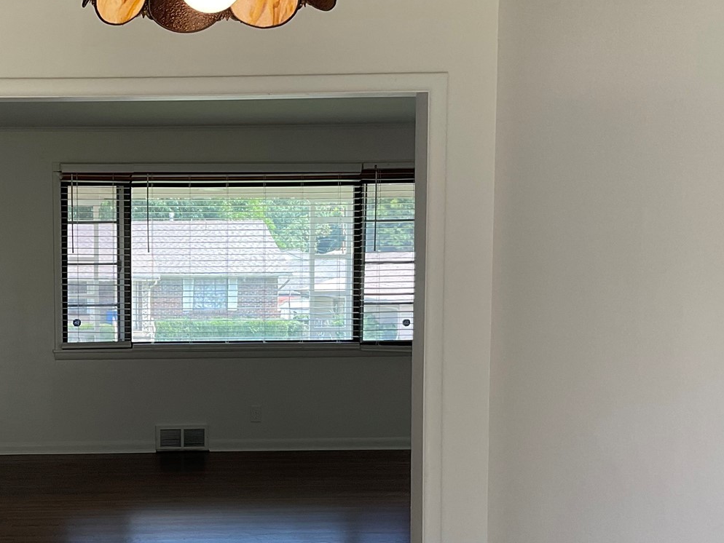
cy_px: 345
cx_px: 52
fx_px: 1172
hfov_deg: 32.4
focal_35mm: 56
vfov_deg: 26.0
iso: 40
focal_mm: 3
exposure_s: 1/122
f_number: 1.8
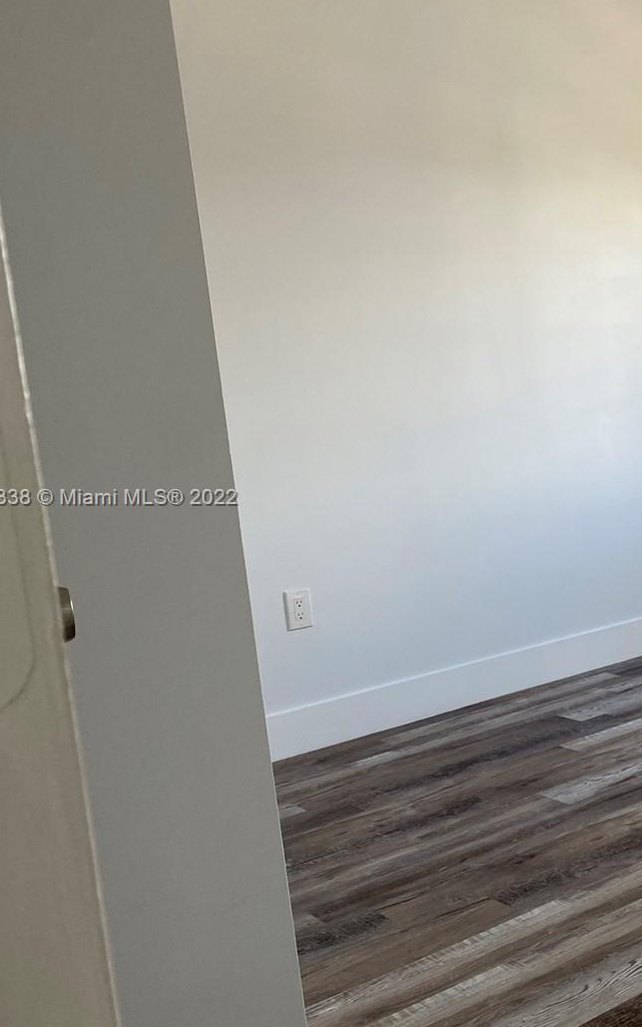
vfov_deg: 46.2
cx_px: 718
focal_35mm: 43
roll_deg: +6.7
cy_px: 499
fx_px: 1203
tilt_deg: -5.8
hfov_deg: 27.2
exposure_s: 1/122
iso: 80
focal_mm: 4.25
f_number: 1.8
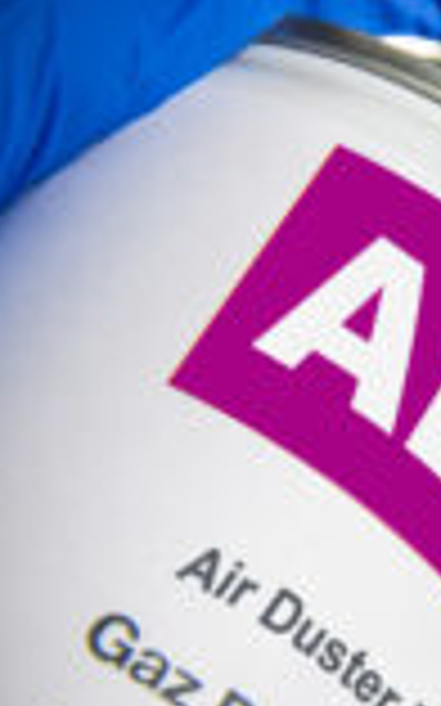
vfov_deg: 14.6
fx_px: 2759
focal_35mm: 143
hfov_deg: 8.7
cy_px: 414
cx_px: 832
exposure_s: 1/13
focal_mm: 35
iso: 400
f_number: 11
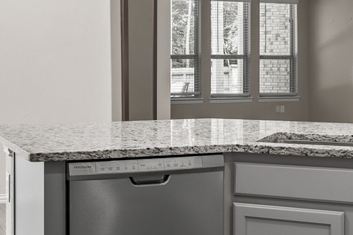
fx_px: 677
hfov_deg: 29.1
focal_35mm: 69
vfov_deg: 19.6
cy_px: 67
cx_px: 130
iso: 200
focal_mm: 16
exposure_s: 1.3
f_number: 9
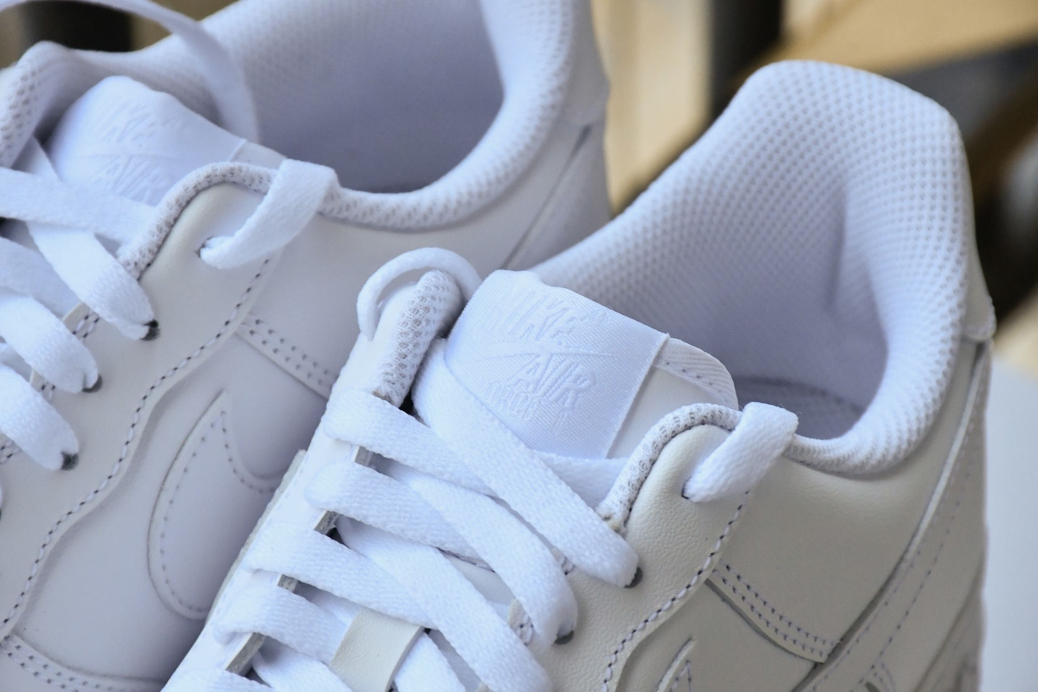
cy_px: 346
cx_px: 519
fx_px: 6055
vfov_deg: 6.5
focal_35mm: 210
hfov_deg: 9.8
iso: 1600
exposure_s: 1/125
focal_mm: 140
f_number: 10
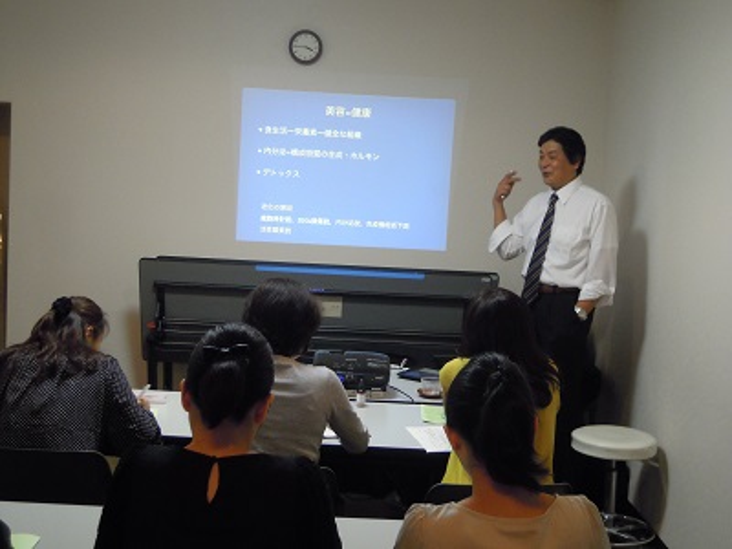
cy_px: 274
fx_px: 973
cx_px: 366
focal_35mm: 46
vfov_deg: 31.5
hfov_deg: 41.2
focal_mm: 8.3
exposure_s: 1/25
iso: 400
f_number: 3.4
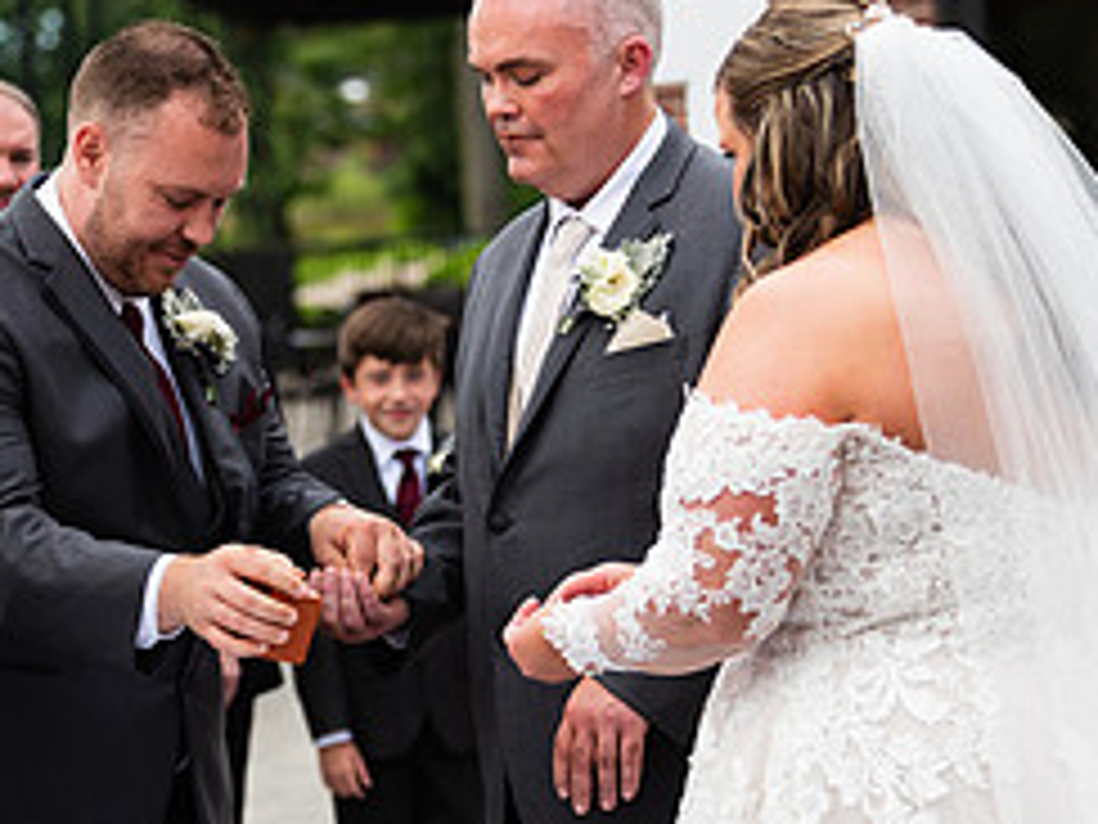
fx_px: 5075
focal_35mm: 160
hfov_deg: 12.3
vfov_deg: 9.3
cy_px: 502
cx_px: 140
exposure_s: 1/800
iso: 64
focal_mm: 70
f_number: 2.8
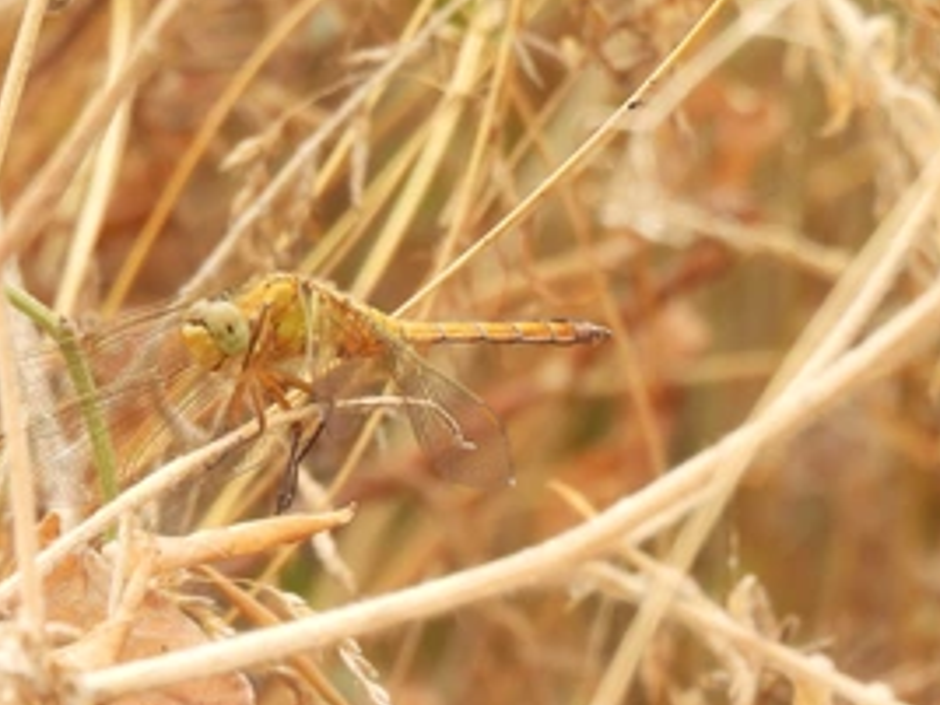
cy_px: 379
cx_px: 319
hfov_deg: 1.4
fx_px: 38940
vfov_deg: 1.0
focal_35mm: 1434
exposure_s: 1/125
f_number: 5
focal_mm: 107
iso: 100
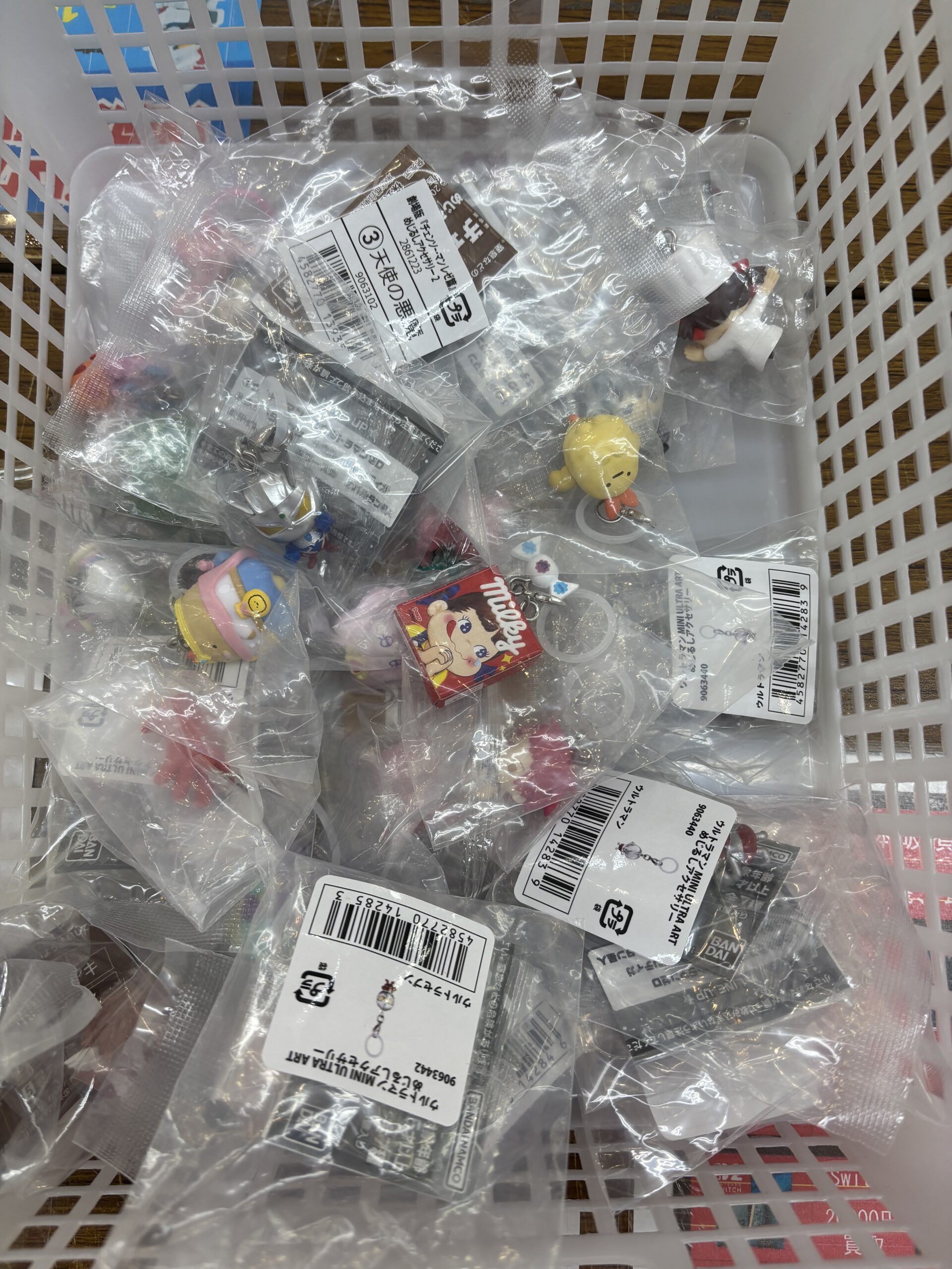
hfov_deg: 53.1
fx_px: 953
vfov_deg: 67.3
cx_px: 476
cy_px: 634
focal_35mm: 26
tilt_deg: -80.8
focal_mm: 5.96
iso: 50
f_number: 1.6
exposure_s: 1/120
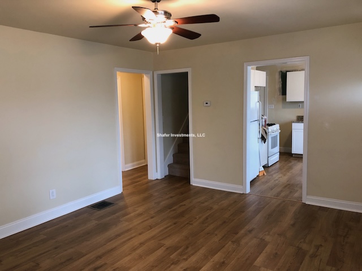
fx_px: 293
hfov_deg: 63.4
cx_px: 181
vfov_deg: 49.7
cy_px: 136
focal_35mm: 28
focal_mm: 4
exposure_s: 1/15
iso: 50
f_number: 1.8
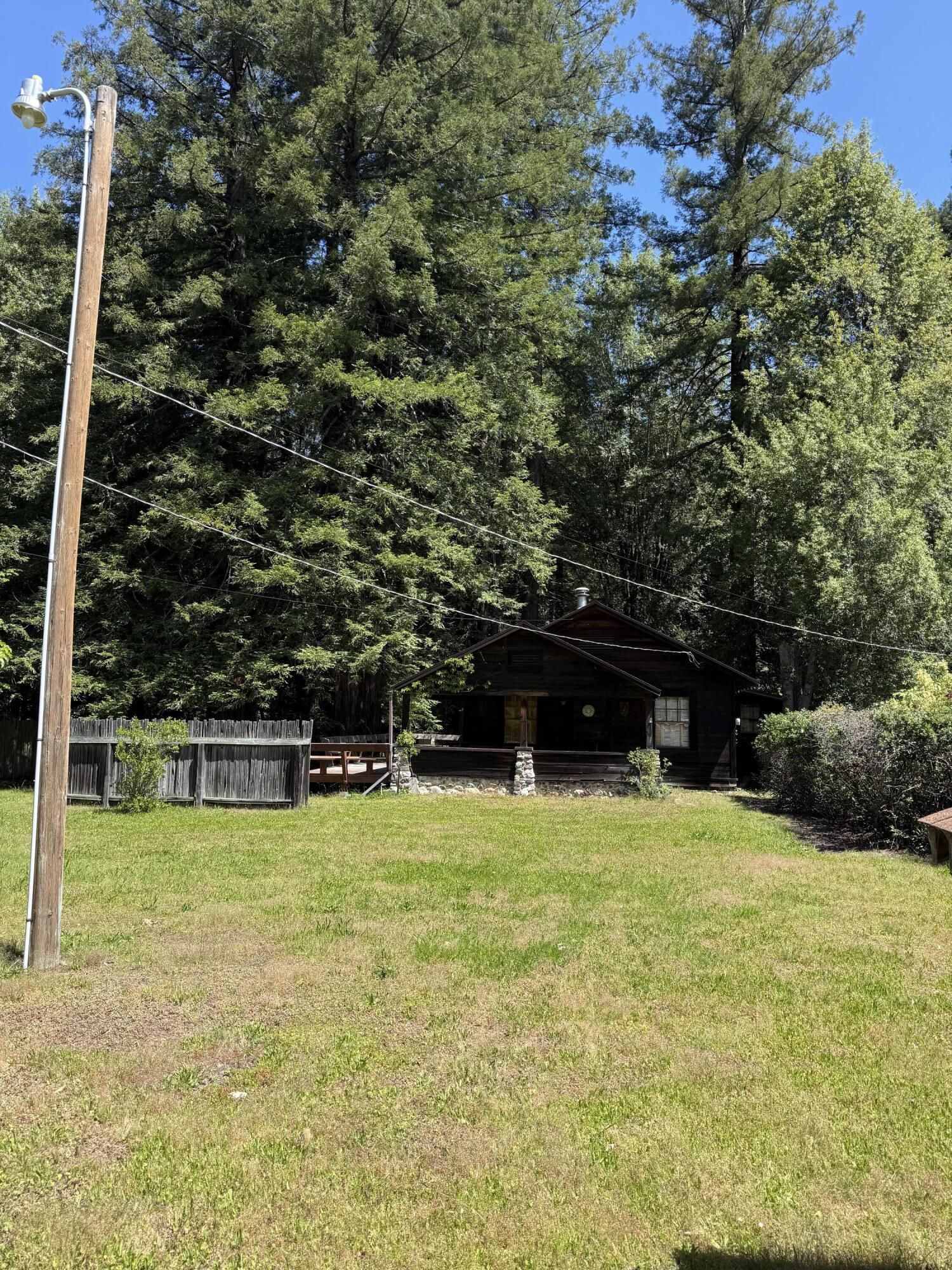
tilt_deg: +6.6
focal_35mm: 24
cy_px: 635
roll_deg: -1.9
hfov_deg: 56.8
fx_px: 880
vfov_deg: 71.6
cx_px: 476
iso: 80
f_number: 1.78
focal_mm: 6.76
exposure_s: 1/1585
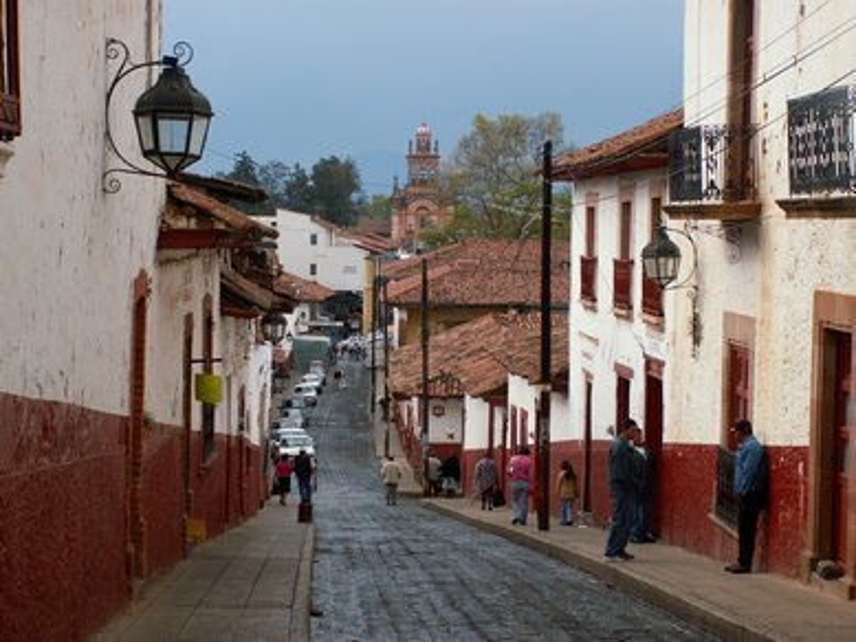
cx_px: 428
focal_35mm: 78
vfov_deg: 18.9
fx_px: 1929
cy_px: 321
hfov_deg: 25.0
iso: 50
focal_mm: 12.98
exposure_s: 1/125
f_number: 5
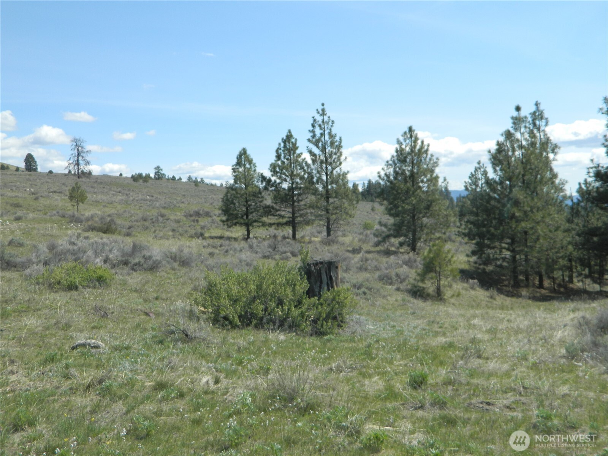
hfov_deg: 52.6
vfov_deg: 40.7
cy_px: 228
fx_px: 615
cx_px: 304
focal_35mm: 35
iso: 80
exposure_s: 1/125
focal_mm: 6.2
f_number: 9.4
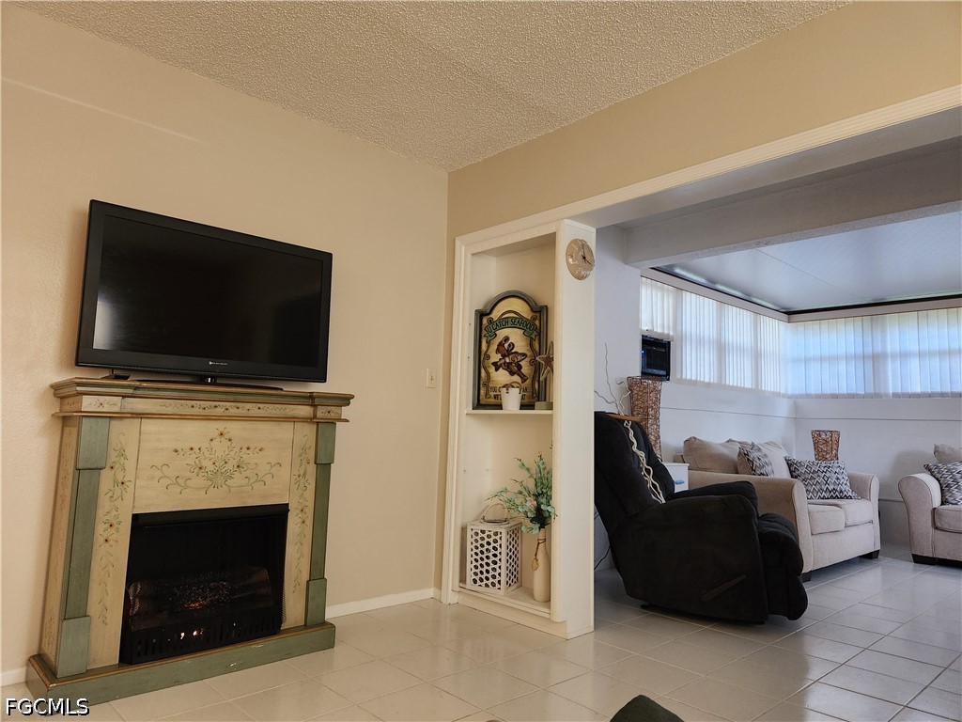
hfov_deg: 73.9
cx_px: 481
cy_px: 361
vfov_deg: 58.9
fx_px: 639
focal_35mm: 23
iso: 500
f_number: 1.8
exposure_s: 1/120
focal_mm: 5.4
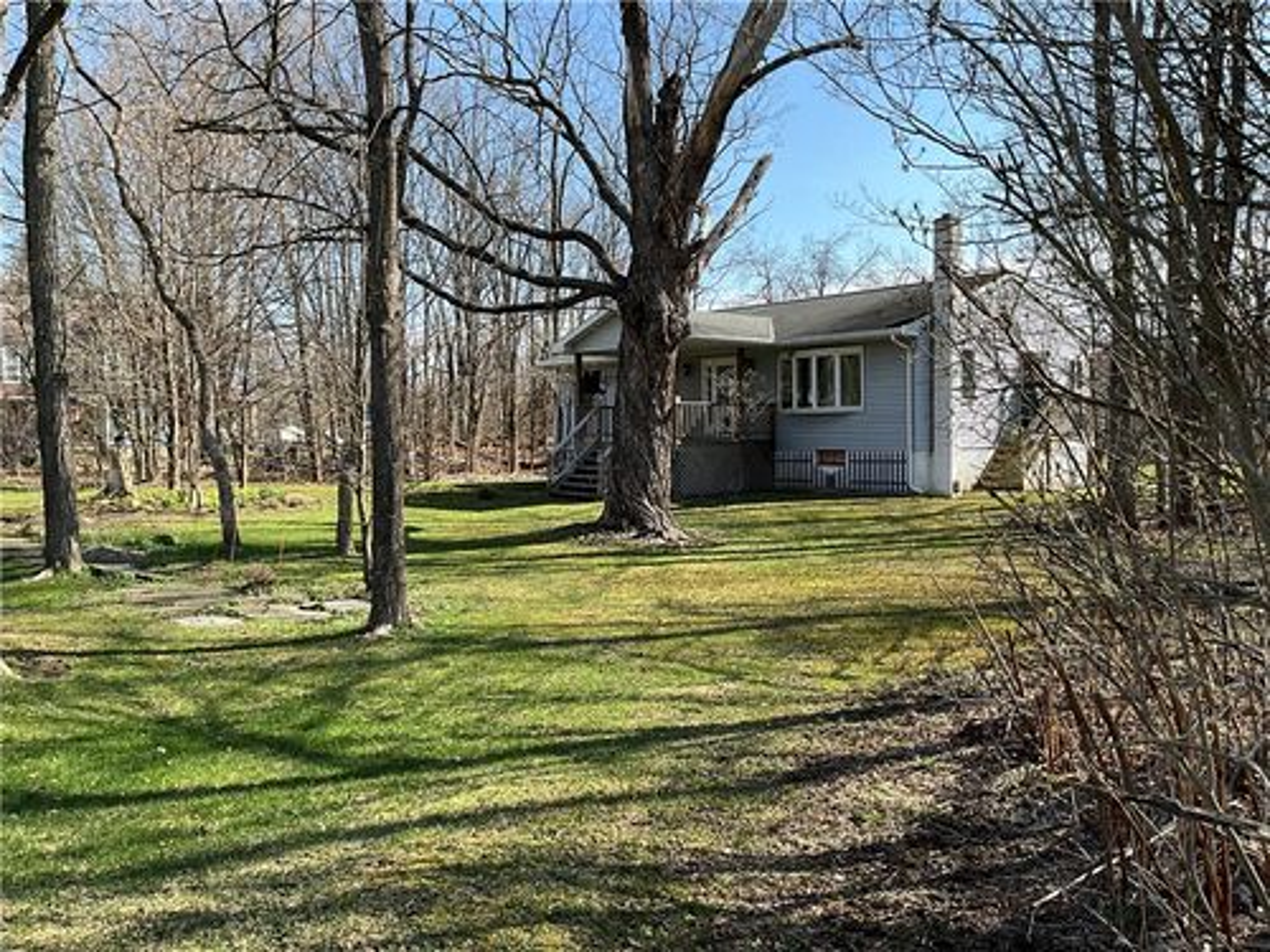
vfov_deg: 48.2
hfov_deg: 61.7
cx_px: 635
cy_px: 476
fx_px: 1064
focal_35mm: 29
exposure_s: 1/749
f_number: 1.8
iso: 25
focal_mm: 3
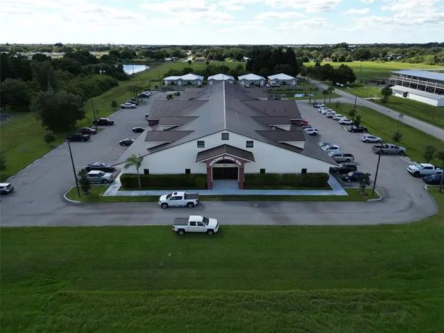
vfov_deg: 56.8
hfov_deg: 71.6
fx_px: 308
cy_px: 166
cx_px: 222
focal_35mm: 24
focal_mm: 6.72
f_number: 1.7
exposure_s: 1/1600
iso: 110
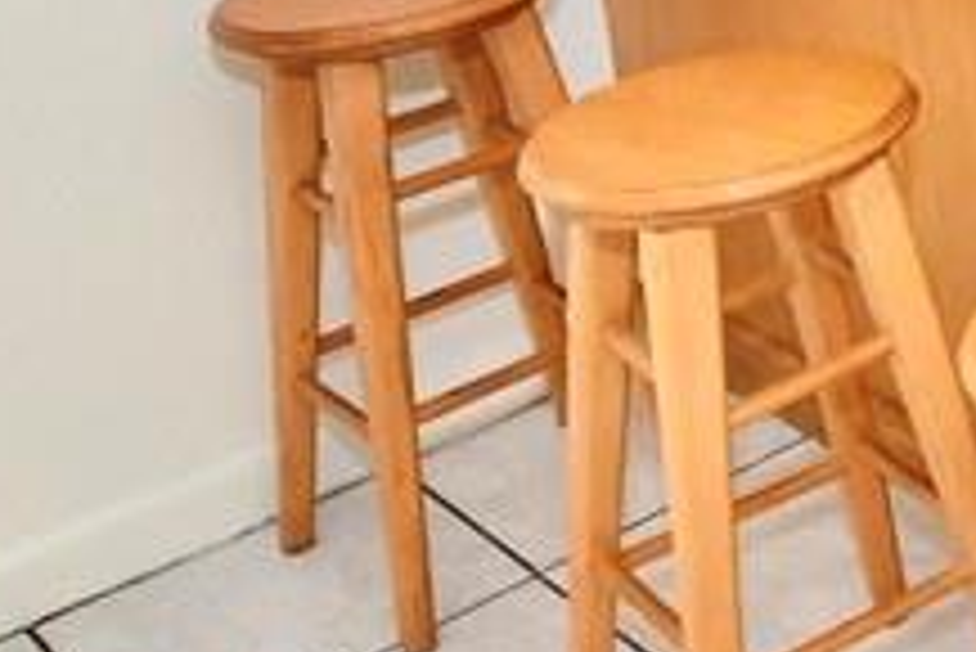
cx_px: 1660
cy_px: -214
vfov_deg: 17.1
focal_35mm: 75
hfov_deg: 20.6
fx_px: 2035
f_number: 7.1
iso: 4000
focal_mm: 10
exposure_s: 1/125
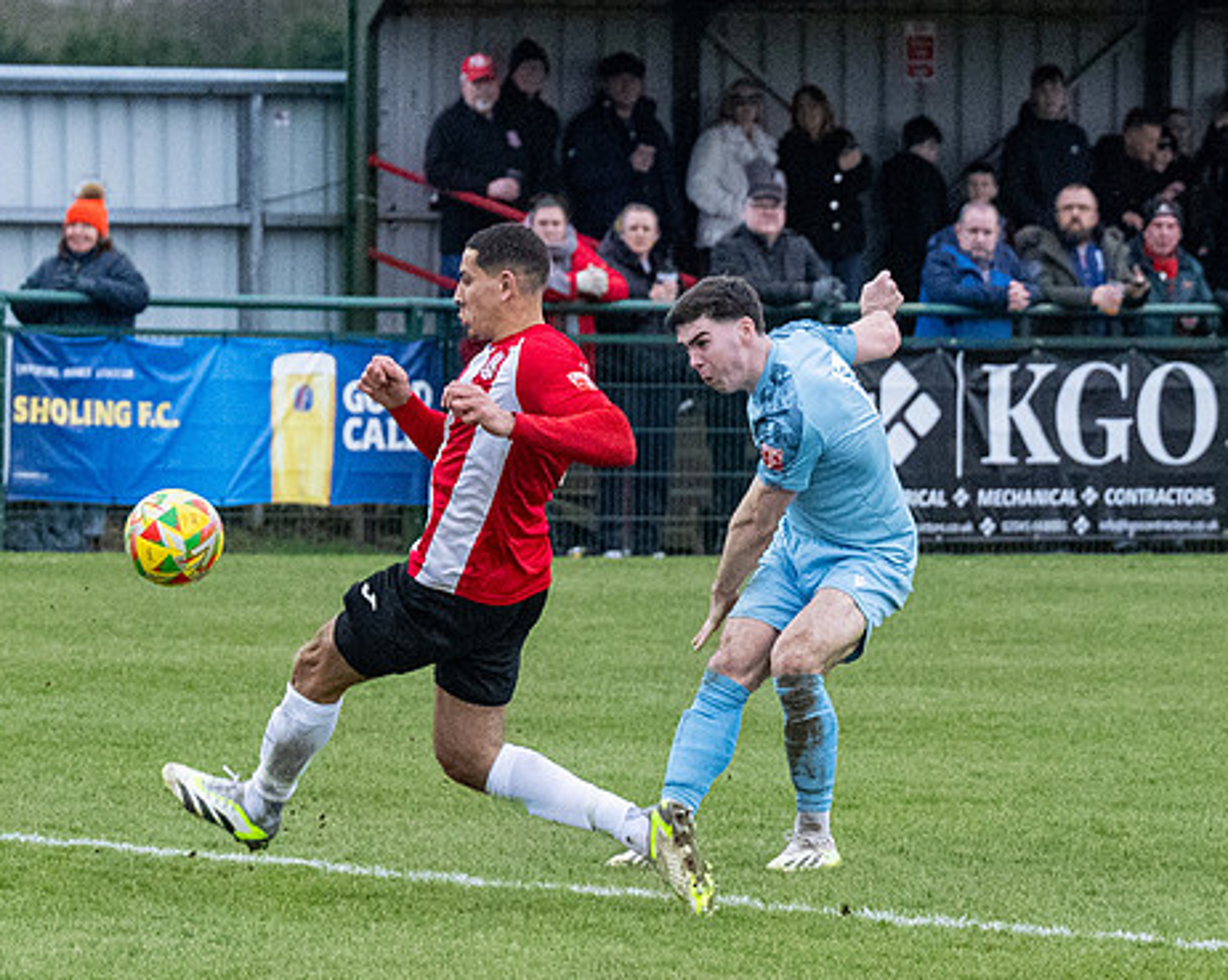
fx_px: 13475
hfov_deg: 5.2
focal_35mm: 371
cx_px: 491
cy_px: 852
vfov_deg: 4.2
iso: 4000
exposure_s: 1/1250
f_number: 4
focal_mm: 110
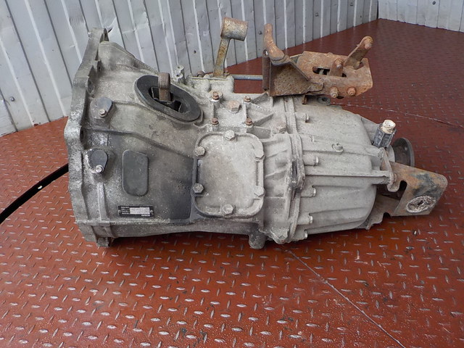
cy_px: 174
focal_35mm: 30
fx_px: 402
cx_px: 232
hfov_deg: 60.0
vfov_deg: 46.8
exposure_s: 1/60
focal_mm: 4.1
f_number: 3.3
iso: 125
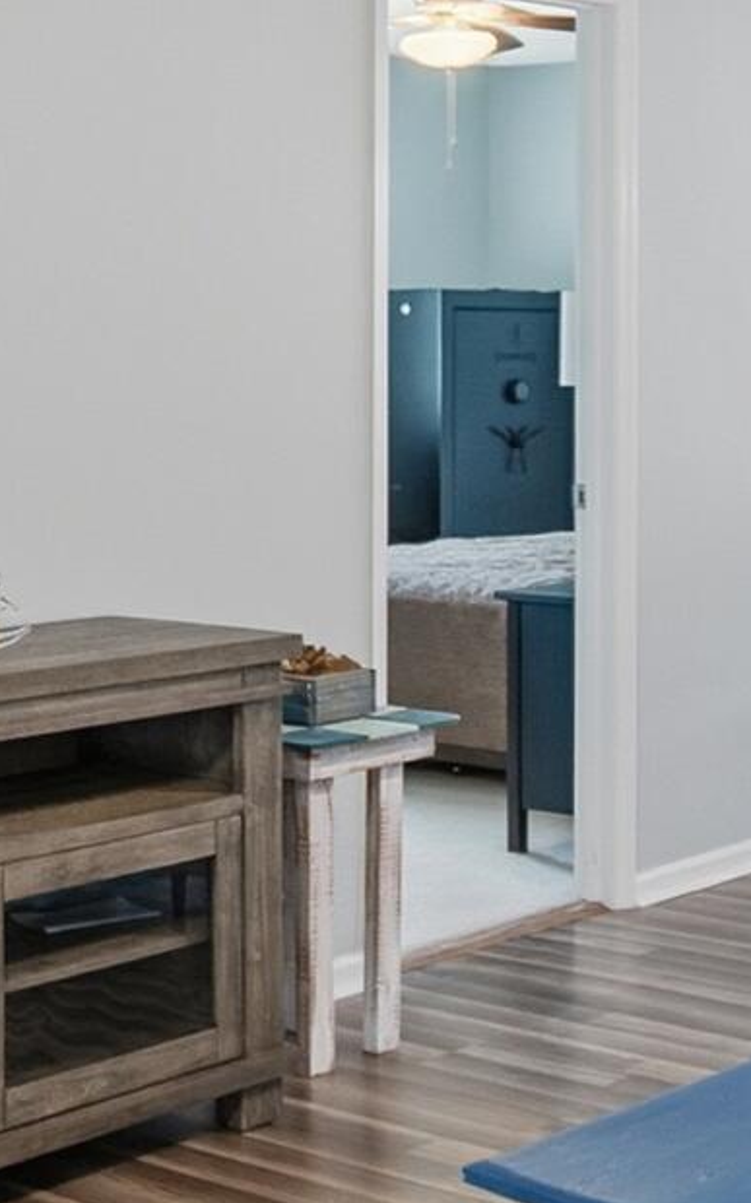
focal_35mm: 74
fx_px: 2426
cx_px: 574
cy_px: 293
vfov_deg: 27.5
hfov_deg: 17.5
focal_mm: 10
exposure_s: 1/80
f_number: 4.5
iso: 100
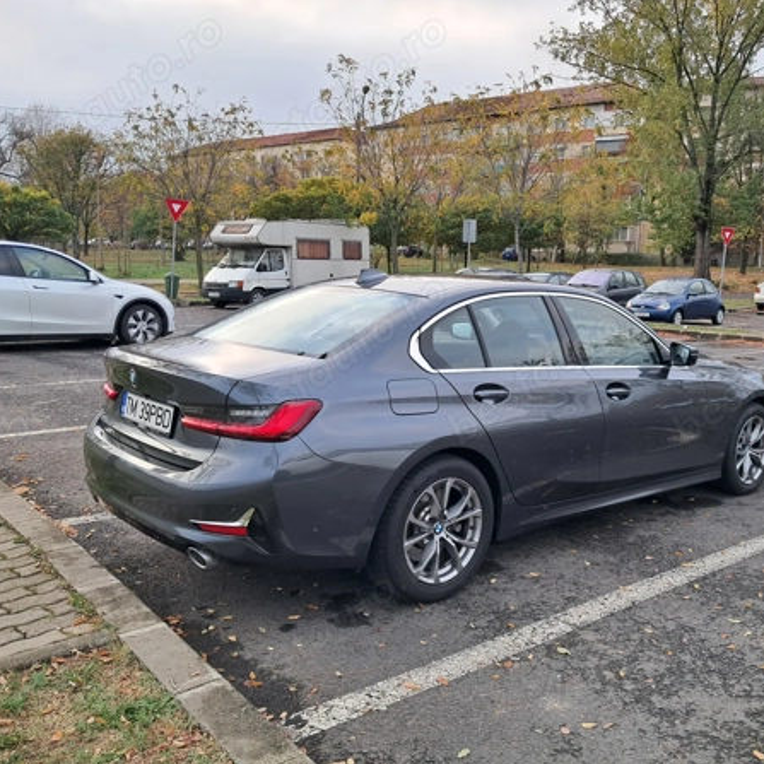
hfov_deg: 50.7
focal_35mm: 32
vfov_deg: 51.1
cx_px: 468
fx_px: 799
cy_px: 383
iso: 50
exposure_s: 1/110
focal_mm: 4
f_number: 1.8
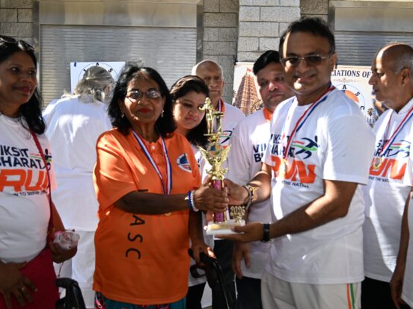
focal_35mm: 45
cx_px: 217
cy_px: 154
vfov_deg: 32.2
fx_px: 537
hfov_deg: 42.1
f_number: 7.1
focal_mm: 41
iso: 200
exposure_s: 1/80
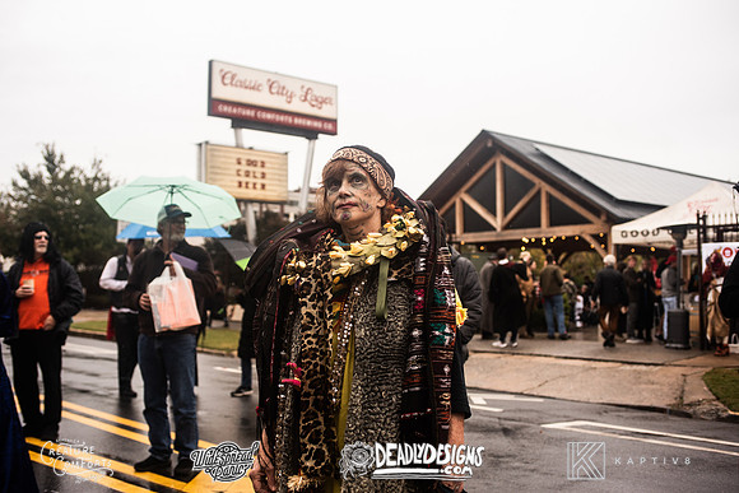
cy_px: 246
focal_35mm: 40
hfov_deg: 48.4
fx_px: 821
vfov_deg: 33.4
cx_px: 370
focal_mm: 40
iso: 400
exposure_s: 1/640
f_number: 3.5
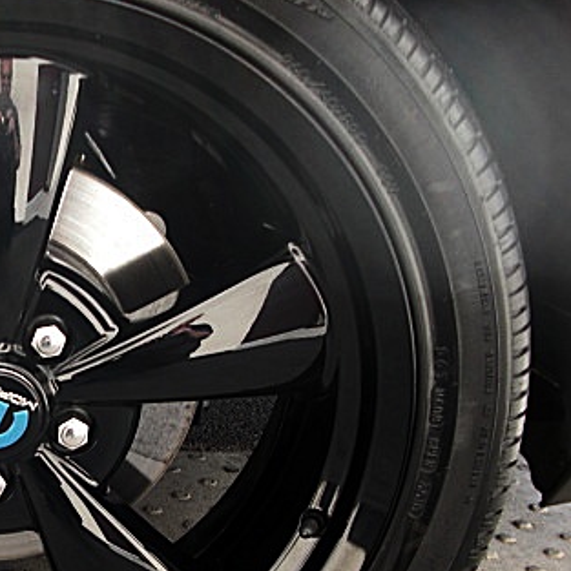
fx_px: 1213
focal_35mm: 65
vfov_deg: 26.3
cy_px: 383
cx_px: -9
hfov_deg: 25.1
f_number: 2.8
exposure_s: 1/100
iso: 50
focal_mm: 6.3
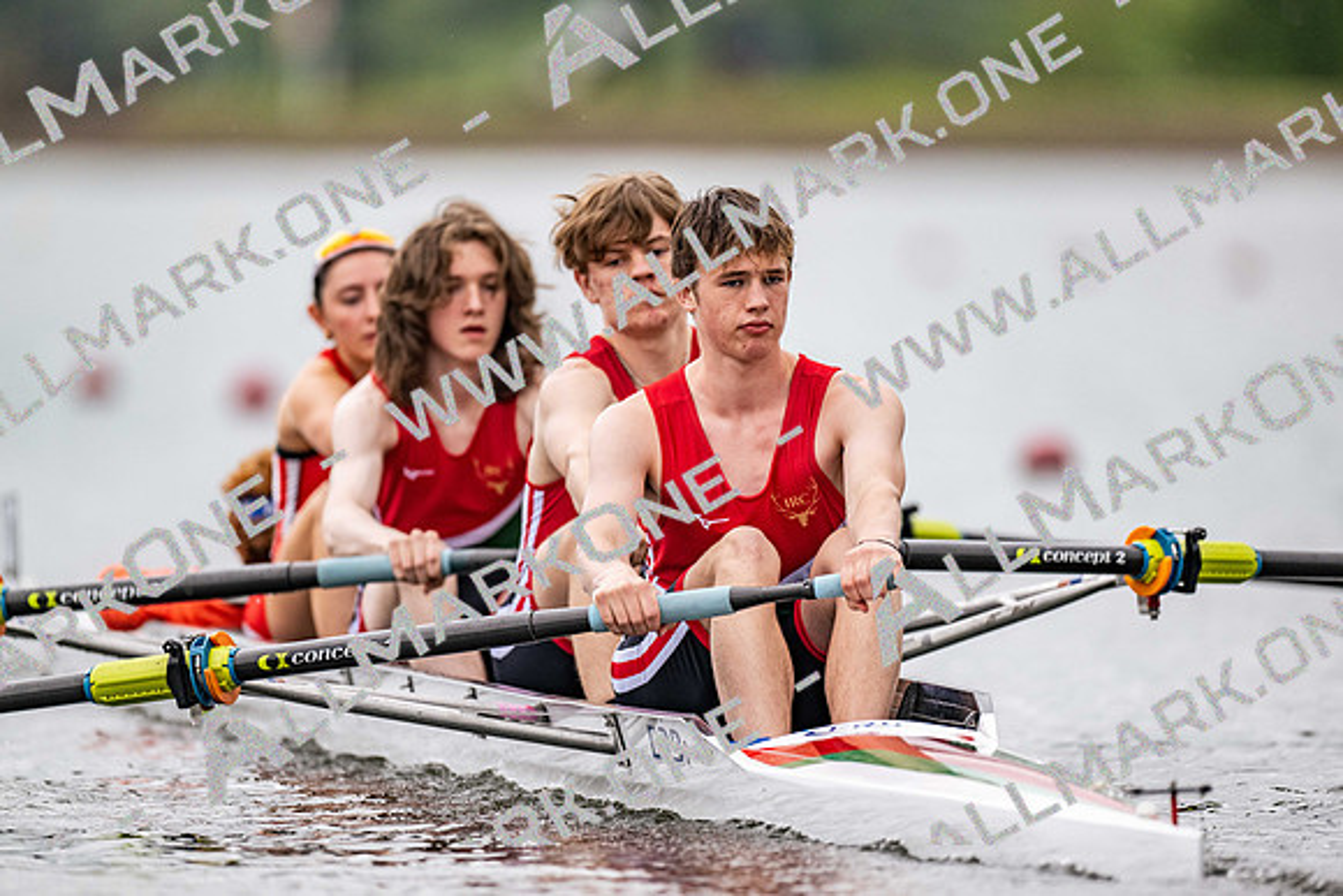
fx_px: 22388
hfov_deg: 3.4
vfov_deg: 2.3
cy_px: 448
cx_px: 672
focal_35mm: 600
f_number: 4
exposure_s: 1/2500
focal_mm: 600
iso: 720
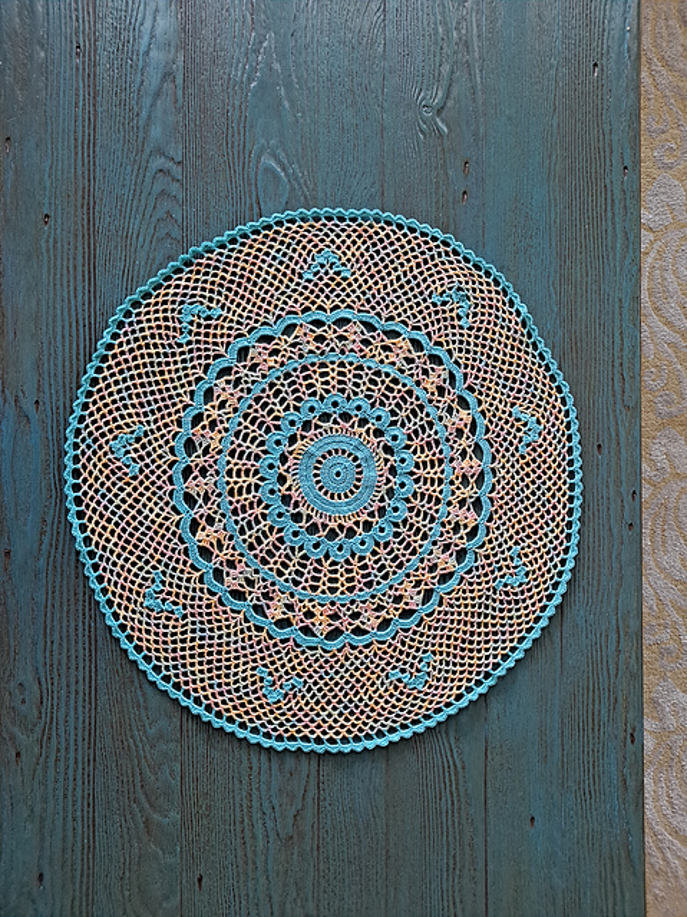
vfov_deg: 69.4
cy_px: 458
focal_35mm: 25
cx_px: 344
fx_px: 662
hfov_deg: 54.8
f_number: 2
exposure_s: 1/40
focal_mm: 4.6
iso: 320
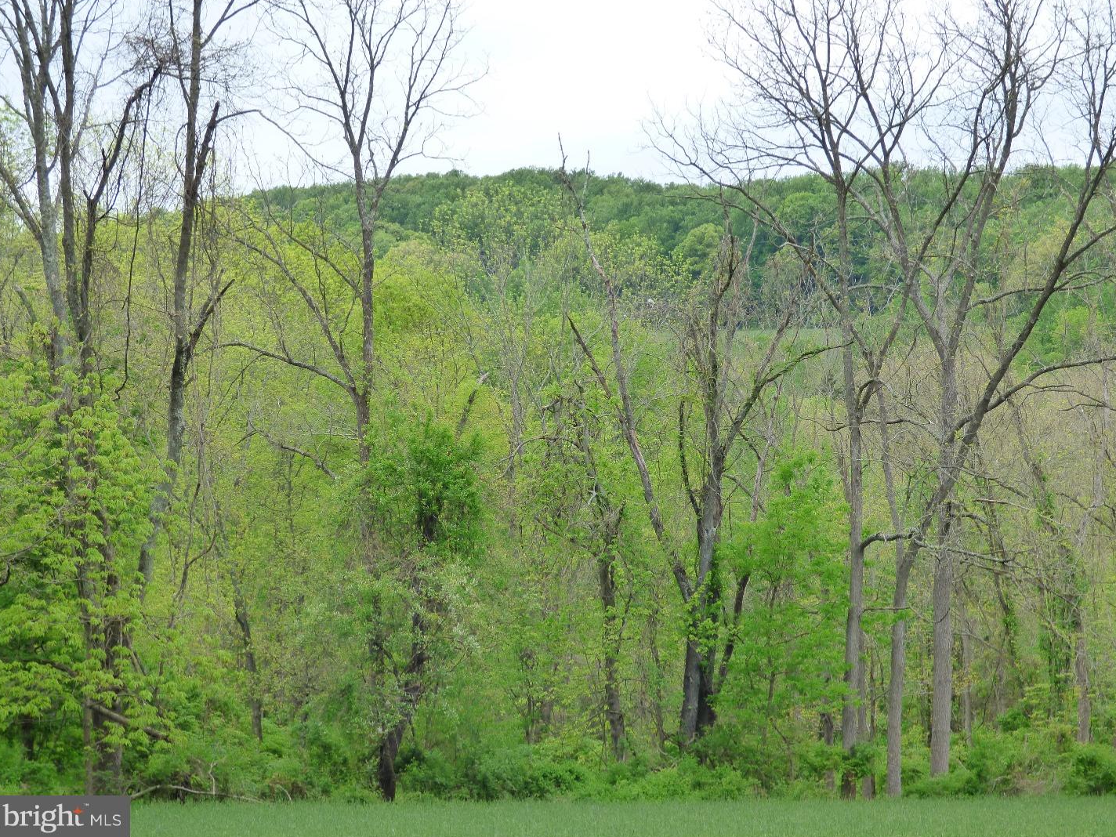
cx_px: 557
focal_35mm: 89
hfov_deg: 22.0
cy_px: 418
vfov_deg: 16.6
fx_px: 2869
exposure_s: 1/320
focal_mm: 14.74
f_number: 4.5
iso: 200
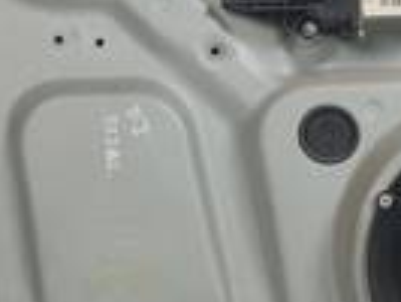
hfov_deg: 24.8
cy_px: 30
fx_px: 904
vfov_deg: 18.6
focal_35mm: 78
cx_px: 115
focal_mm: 4.3
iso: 50
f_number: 2.4
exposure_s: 1/117
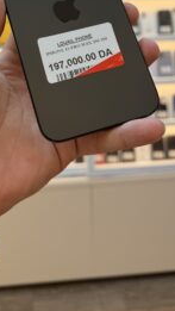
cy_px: 27
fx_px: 412
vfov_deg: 38.3
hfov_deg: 23.7
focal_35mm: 50
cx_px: 43
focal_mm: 6.76
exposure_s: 1/445
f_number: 1.78
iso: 80
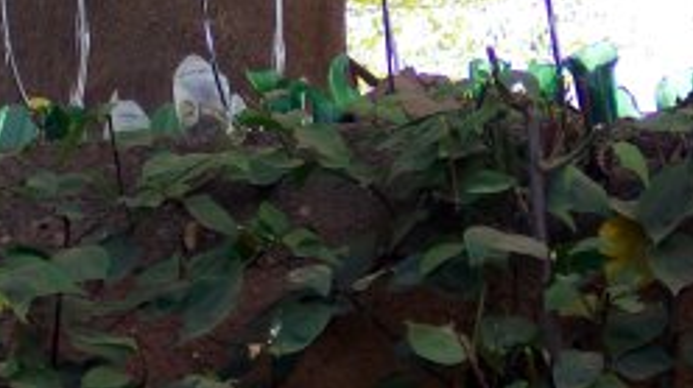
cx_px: 442
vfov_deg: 5.6
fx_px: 3984
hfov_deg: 9.9
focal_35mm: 217
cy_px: 50
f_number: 4.8
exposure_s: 1/125
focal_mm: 24
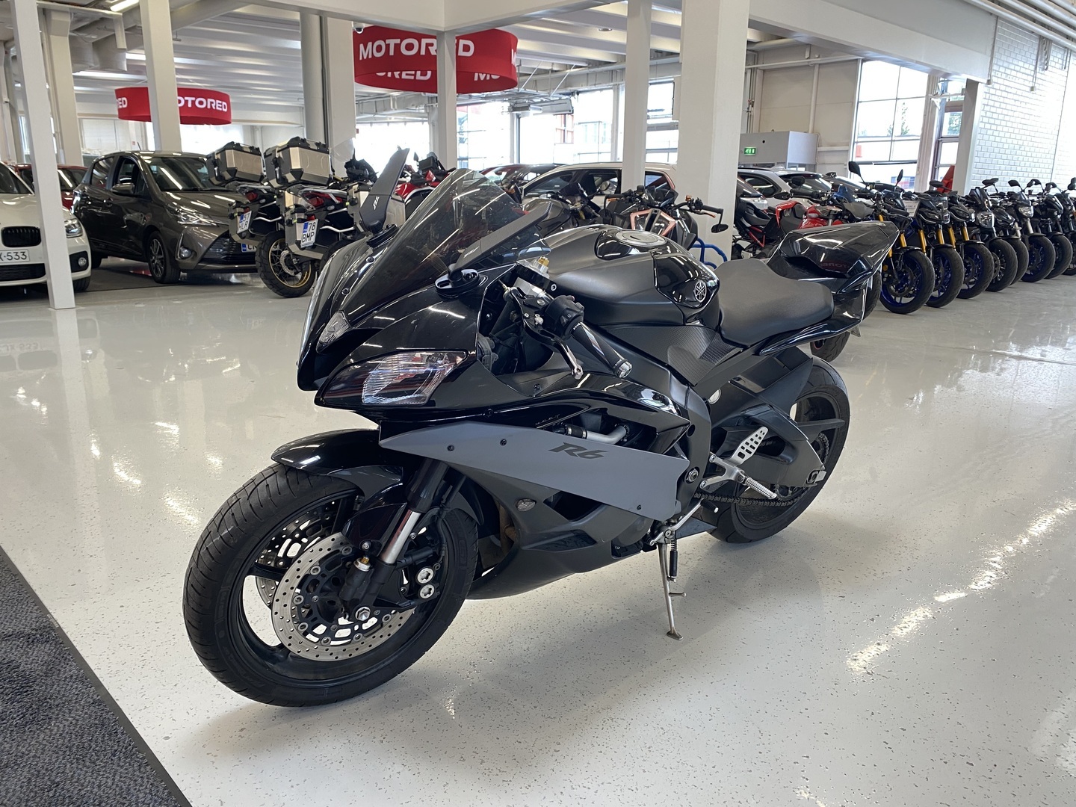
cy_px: 404
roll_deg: -0.7
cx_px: 538
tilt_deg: -14.9
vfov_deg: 53.1
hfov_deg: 67.3
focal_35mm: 26
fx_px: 808
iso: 100
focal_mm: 4.25
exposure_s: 1/50
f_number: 1.8
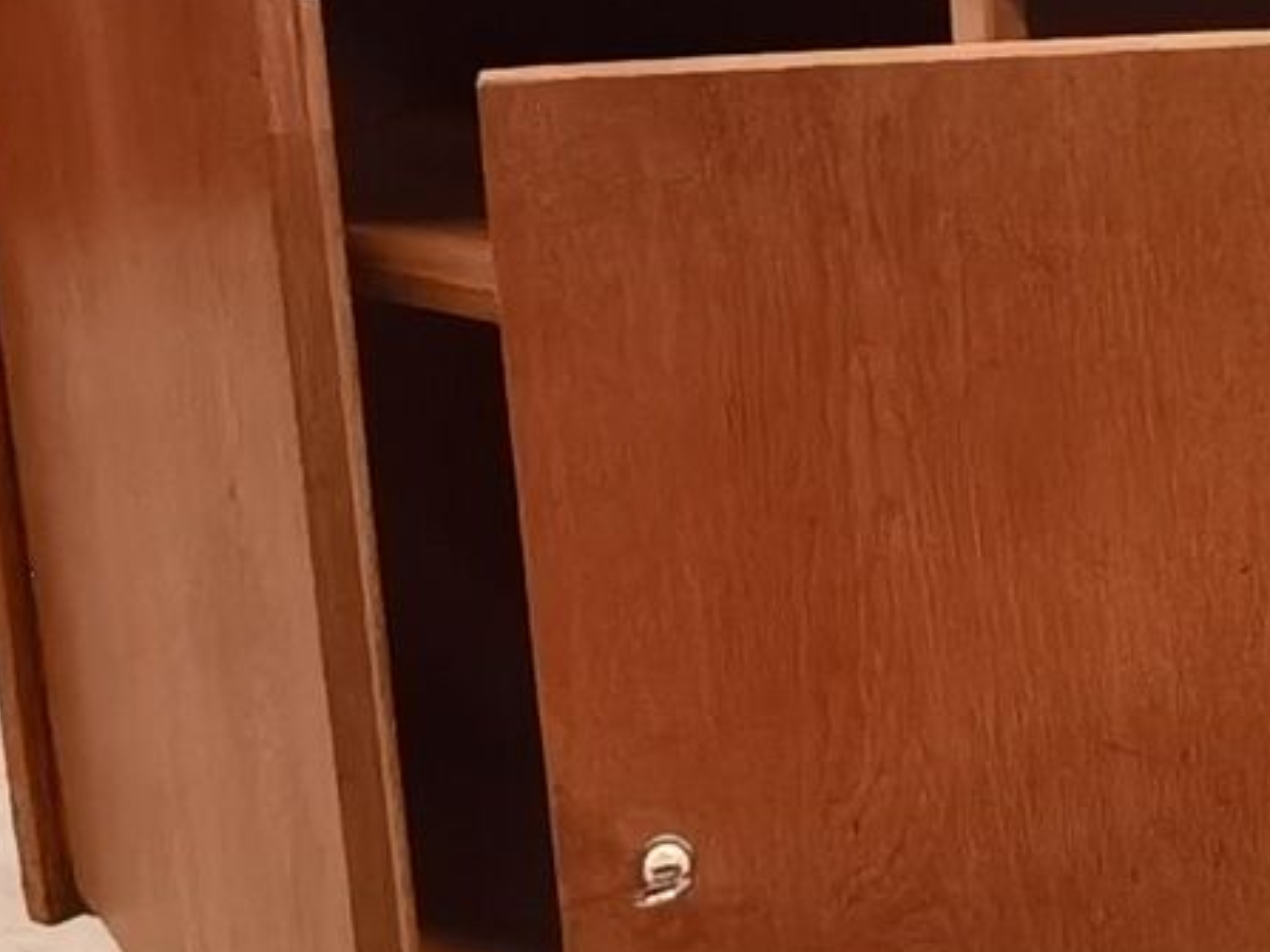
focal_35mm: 179
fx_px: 6565
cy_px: 847
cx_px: 2131
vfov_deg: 8.3
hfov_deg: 10.5
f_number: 1.9
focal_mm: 6.71
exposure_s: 1/20
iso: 1000
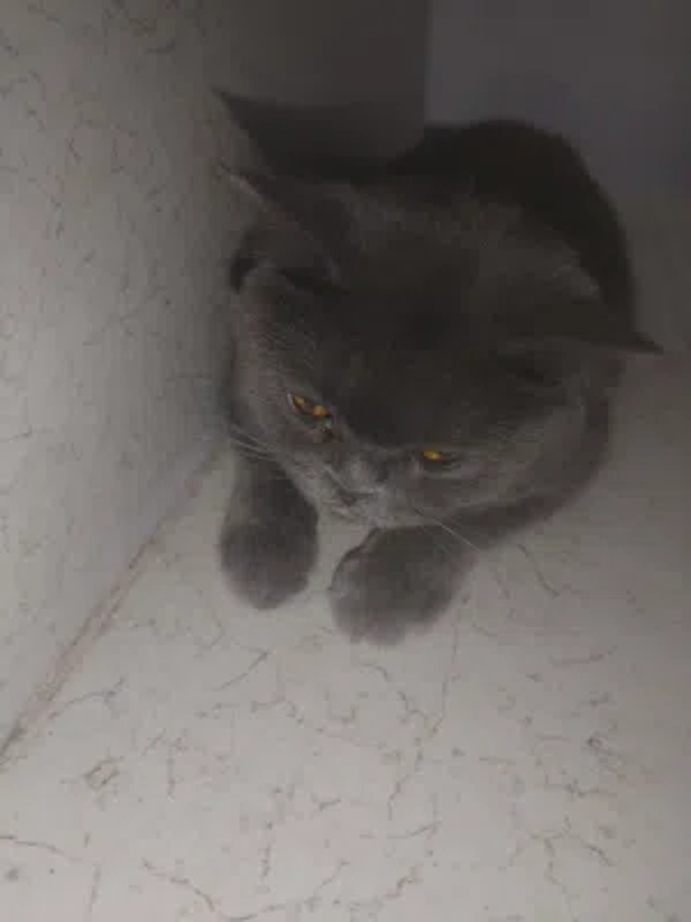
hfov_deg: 56.8
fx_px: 639
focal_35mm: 24
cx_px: 346
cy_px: 461
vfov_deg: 71.6
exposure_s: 1/33.3
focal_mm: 5.25
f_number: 1.75
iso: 444
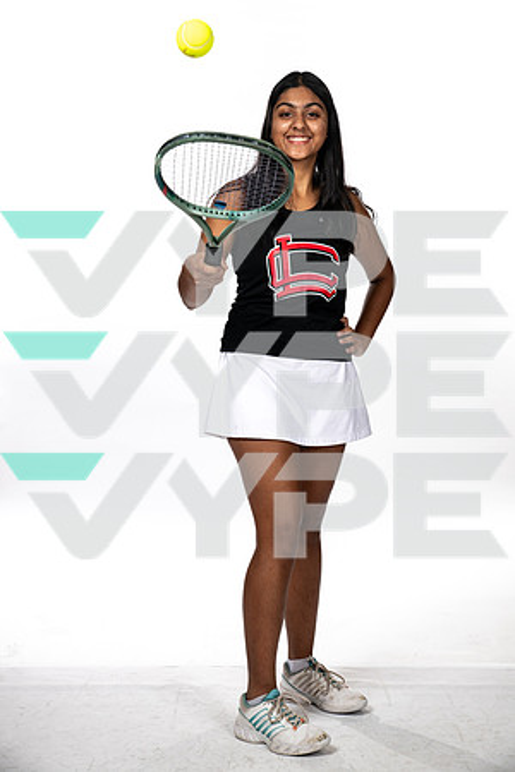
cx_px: 258
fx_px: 1244
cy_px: 386
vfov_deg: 34.5
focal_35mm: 58
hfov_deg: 23.4
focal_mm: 58
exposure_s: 1/320
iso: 400
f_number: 7.1
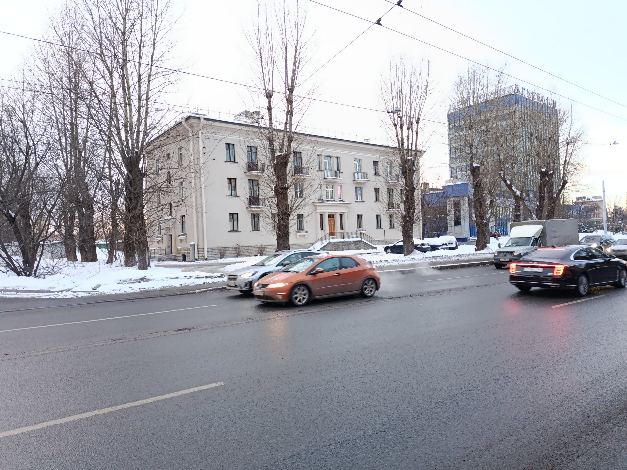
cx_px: 314
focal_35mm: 24
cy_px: 235
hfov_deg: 71.6
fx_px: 435
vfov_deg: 56.8
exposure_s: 1/100
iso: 876
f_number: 1.7
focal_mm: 5.24
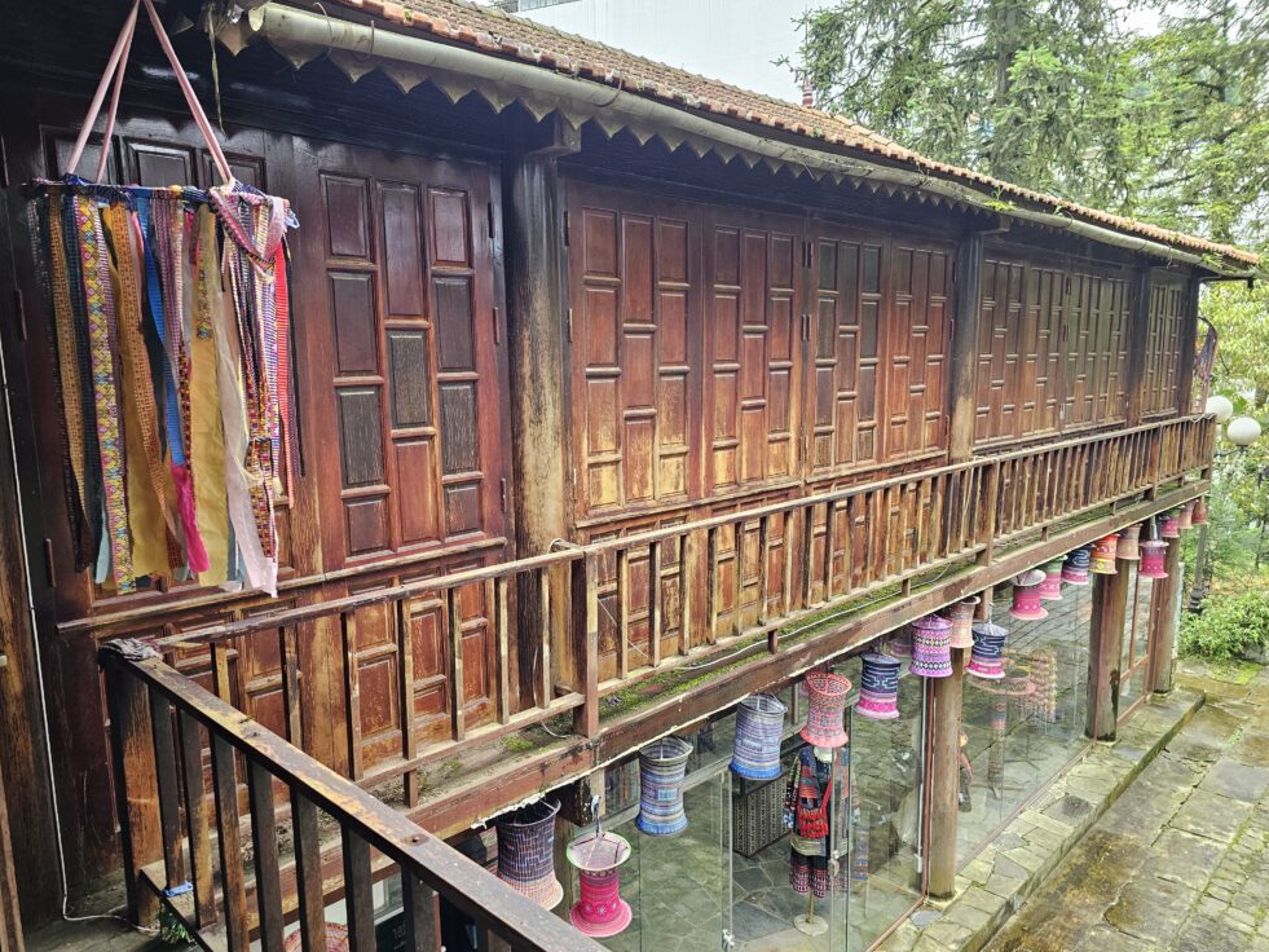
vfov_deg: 56.8
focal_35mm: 24
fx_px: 880
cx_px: 612
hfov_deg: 71.6
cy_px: 486
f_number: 1.7
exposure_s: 1/180
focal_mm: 6.3
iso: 200
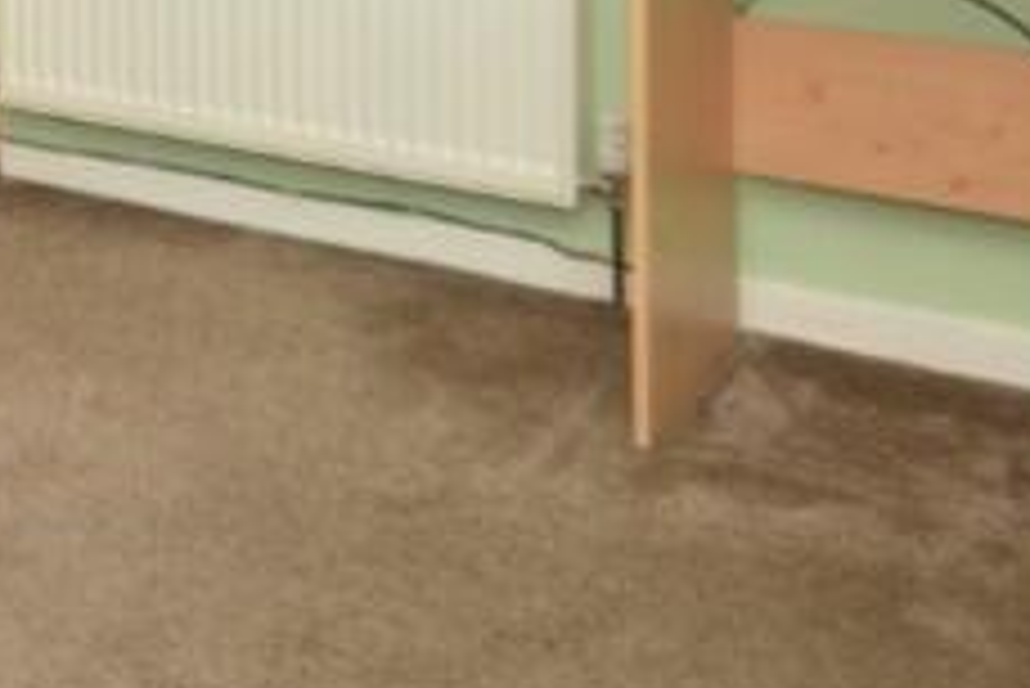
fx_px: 1918
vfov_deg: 17.5
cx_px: 13
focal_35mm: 67
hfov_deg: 28.3
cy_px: -445
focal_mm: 10
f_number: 4
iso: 400
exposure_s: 1/60
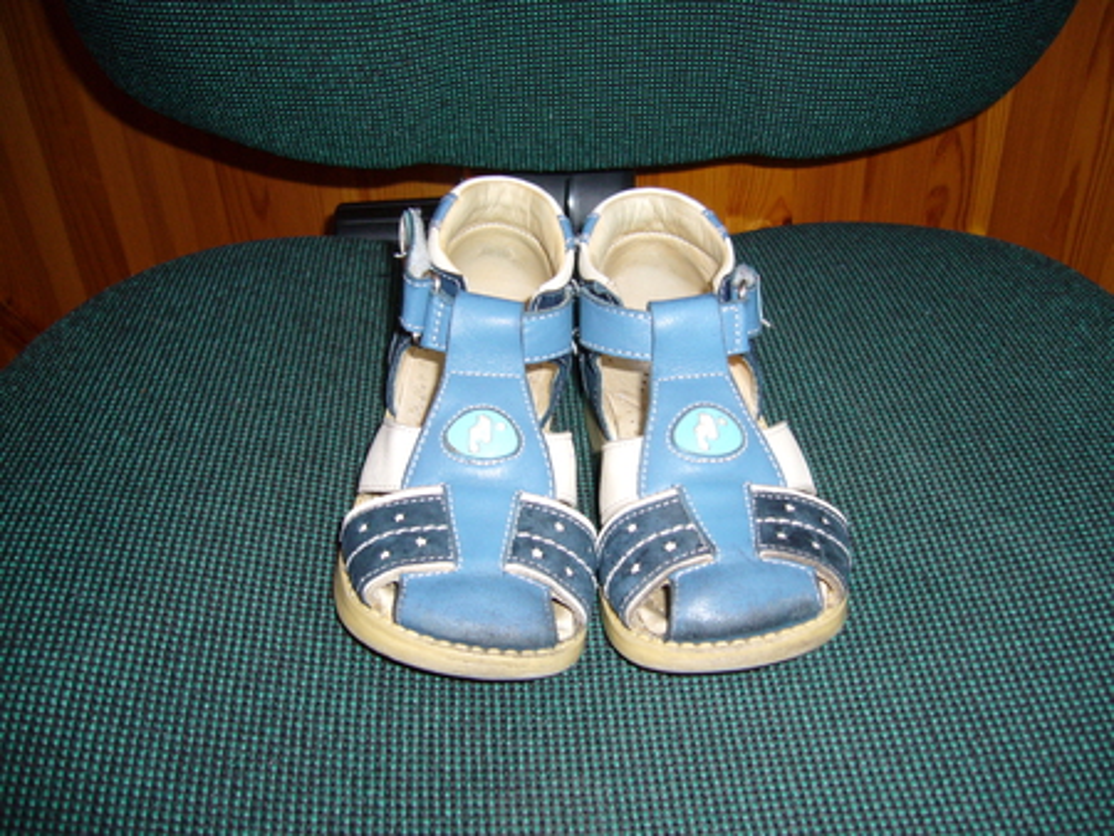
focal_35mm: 35
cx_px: 557
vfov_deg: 40.7
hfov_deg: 52.6
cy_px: 418
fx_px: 1127
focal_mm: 5.8
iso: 100
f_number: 2.8
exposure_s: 1/30
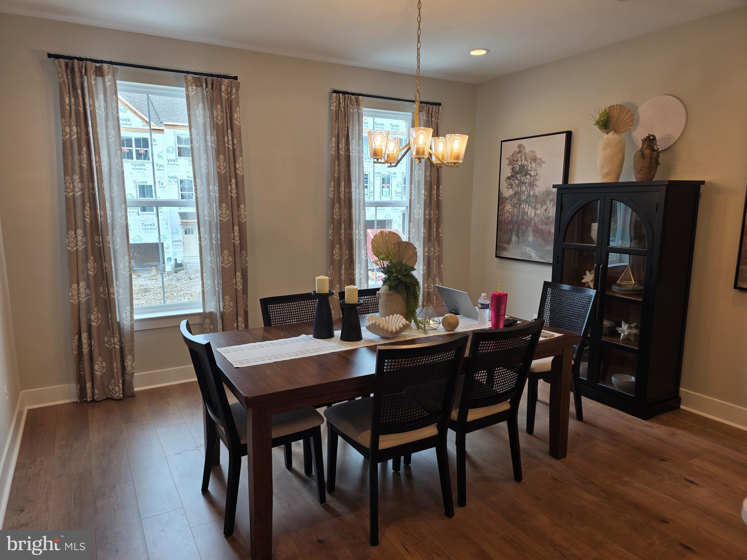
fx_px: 496
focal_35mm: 23
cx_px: 374
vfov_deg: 58.9
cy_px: 280
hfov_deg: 73.9
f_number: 1.7
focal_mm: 6.3
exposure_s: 1/120
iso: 32
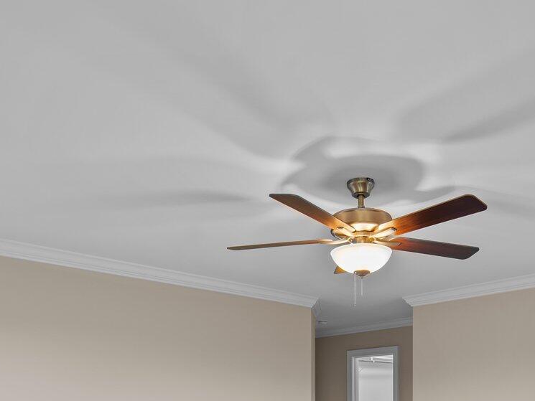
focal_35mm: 37
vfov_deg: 34.6
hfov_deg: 49.5
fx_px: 572
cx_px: 345
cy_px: 416
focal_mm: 14
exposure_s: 1/1.67
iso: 100
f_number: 8
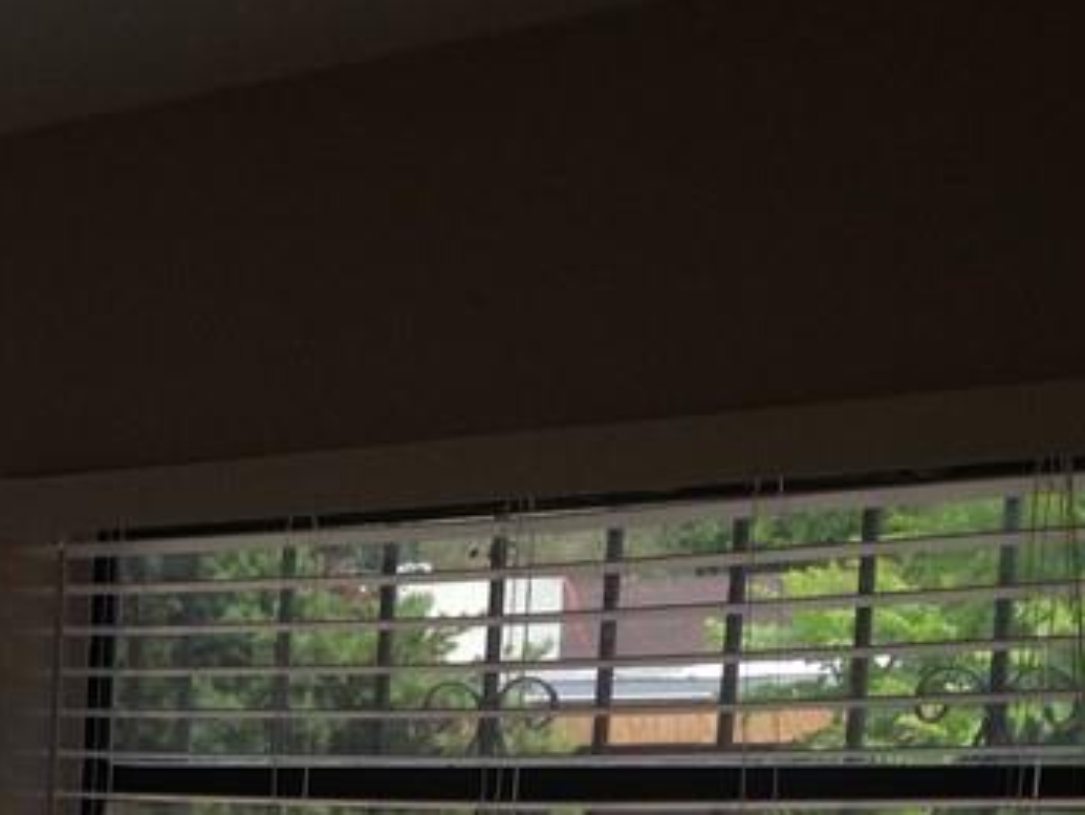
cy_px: 1145
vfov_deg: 14.3
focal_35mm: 98
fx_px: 3073
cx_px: -314
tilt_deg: -5.5
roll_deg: -2.9
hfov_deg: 18.6
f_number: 2.4
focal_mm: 4.12
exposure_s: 1/315
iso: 50
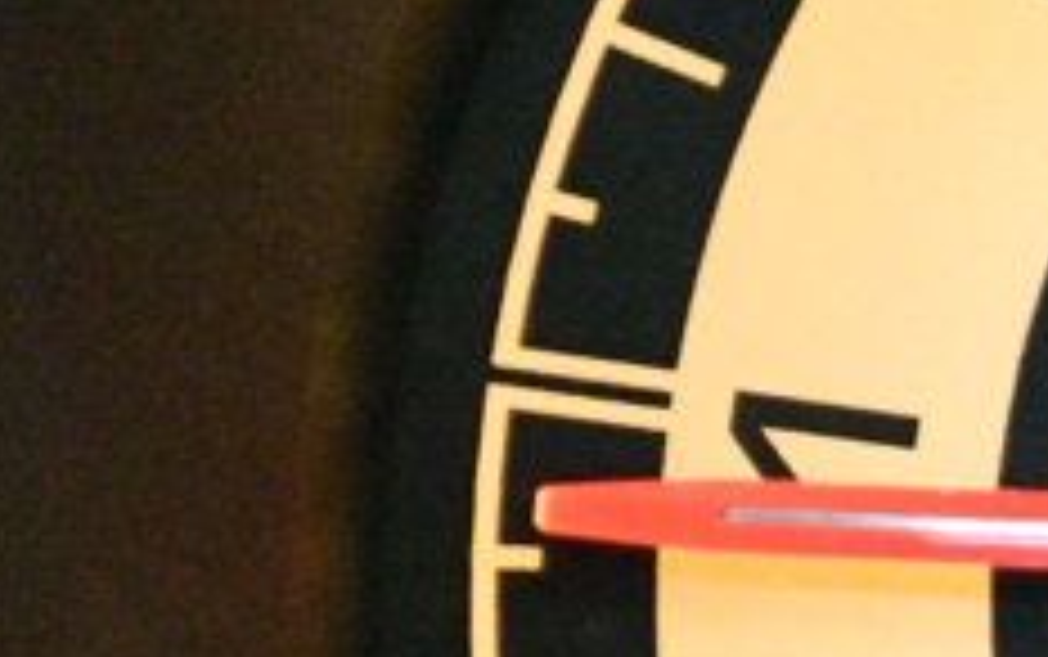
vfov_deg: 3.7
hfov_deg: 5.9
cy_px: 1382
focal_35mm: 349
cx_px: 1912
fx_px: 9975
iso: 12800
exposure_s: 1/50
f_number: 5.6
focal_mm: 52
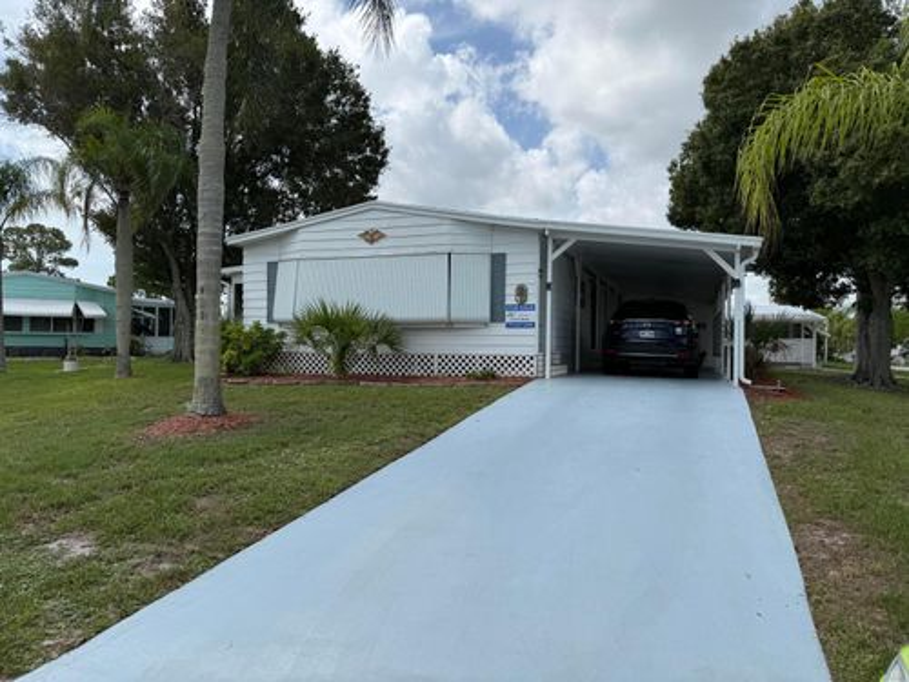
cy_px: 341
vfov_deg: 56.8
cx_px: 454
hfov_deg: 71.6
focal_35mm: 24
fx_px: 630
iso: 80
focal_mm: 6.76
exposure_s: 1/5714
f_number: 1.78
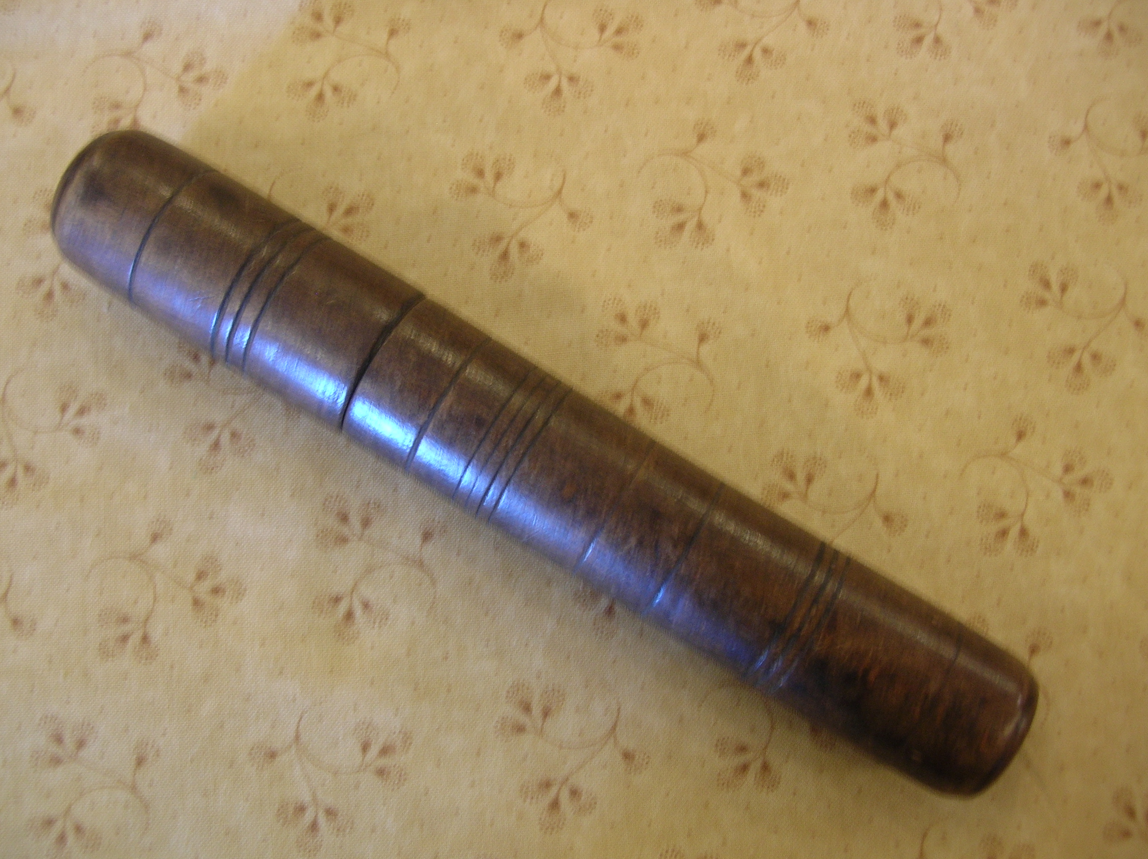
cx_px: 574
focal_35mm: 36
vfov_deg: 39.6
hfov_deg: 51.4
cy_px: 430
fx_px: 1193
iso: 56
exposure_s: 1/3.8
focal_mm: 6
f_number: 2.7
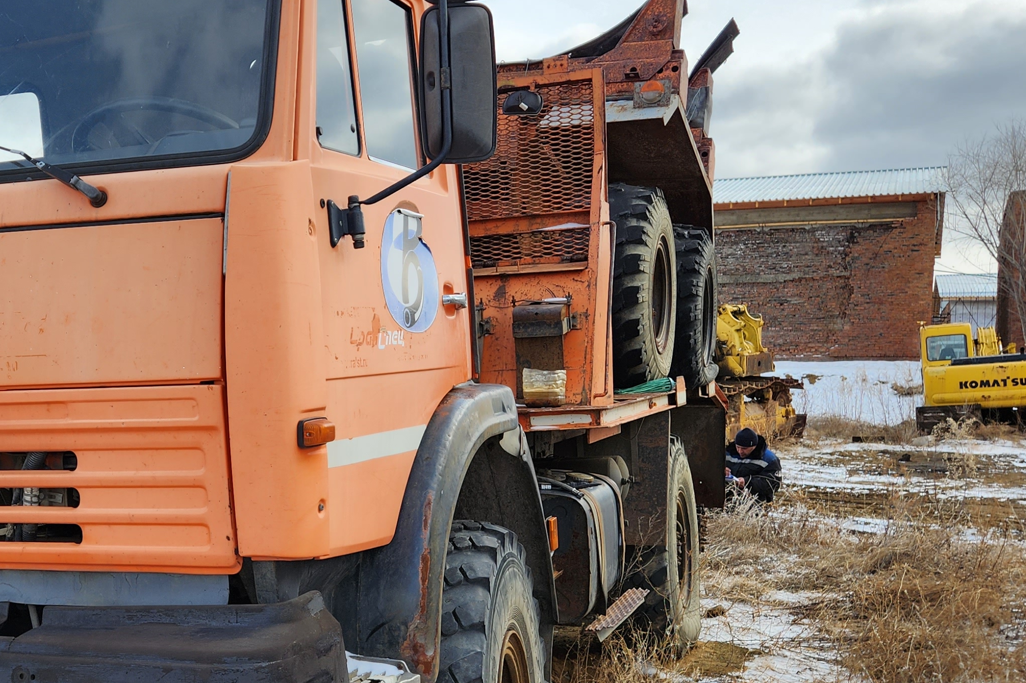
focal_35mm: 47
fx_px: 1339
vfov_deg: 28.6
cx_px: 241
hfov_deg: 40.6
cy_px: 389
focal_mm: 5.4
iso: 20
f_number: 1.8
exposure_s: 1/1044
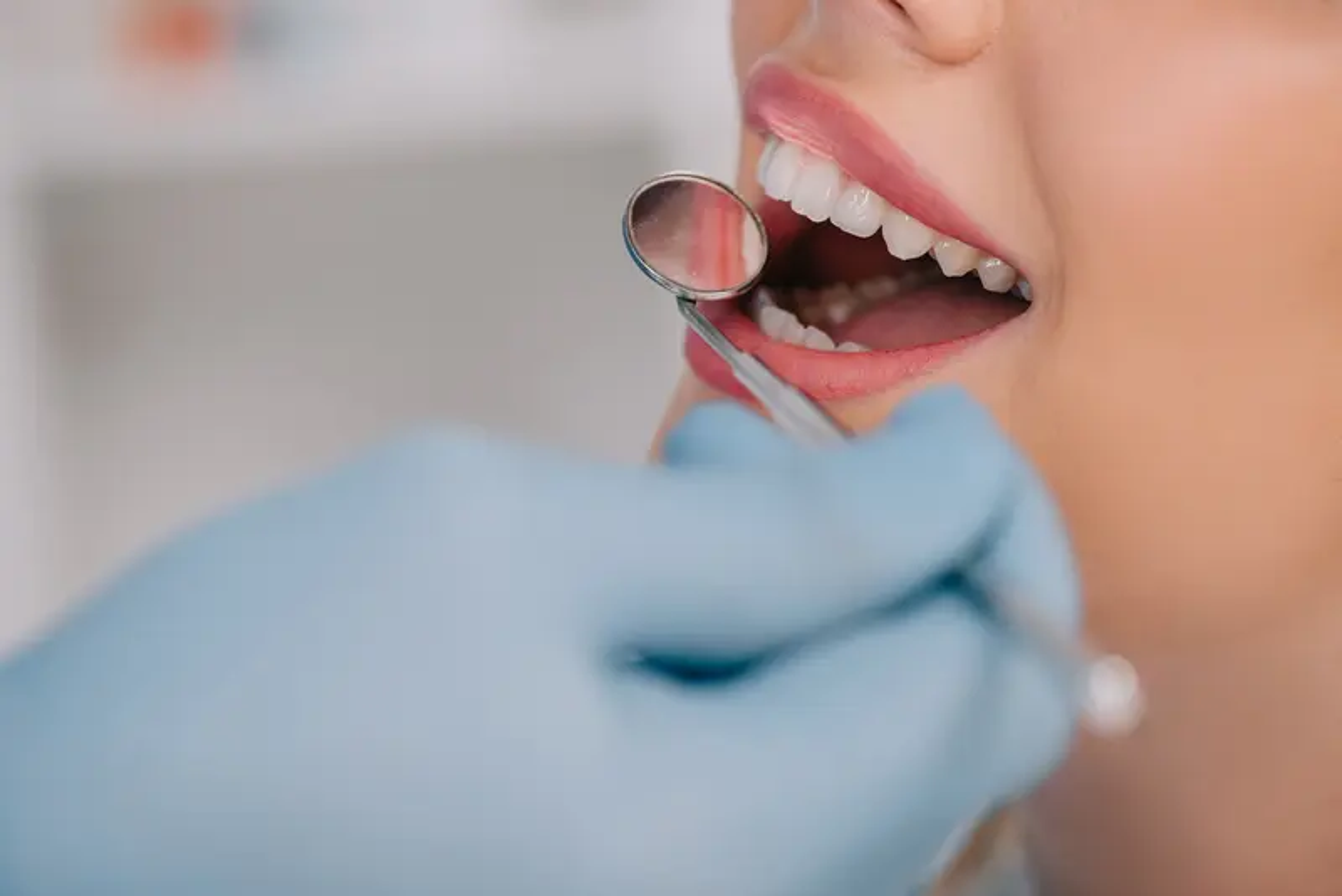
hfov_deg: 19.4
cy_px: 448
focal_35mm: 105
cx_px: 671
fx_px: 3915
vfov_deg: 13.1
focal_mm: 105
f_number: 4
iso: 160
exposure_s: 1/160
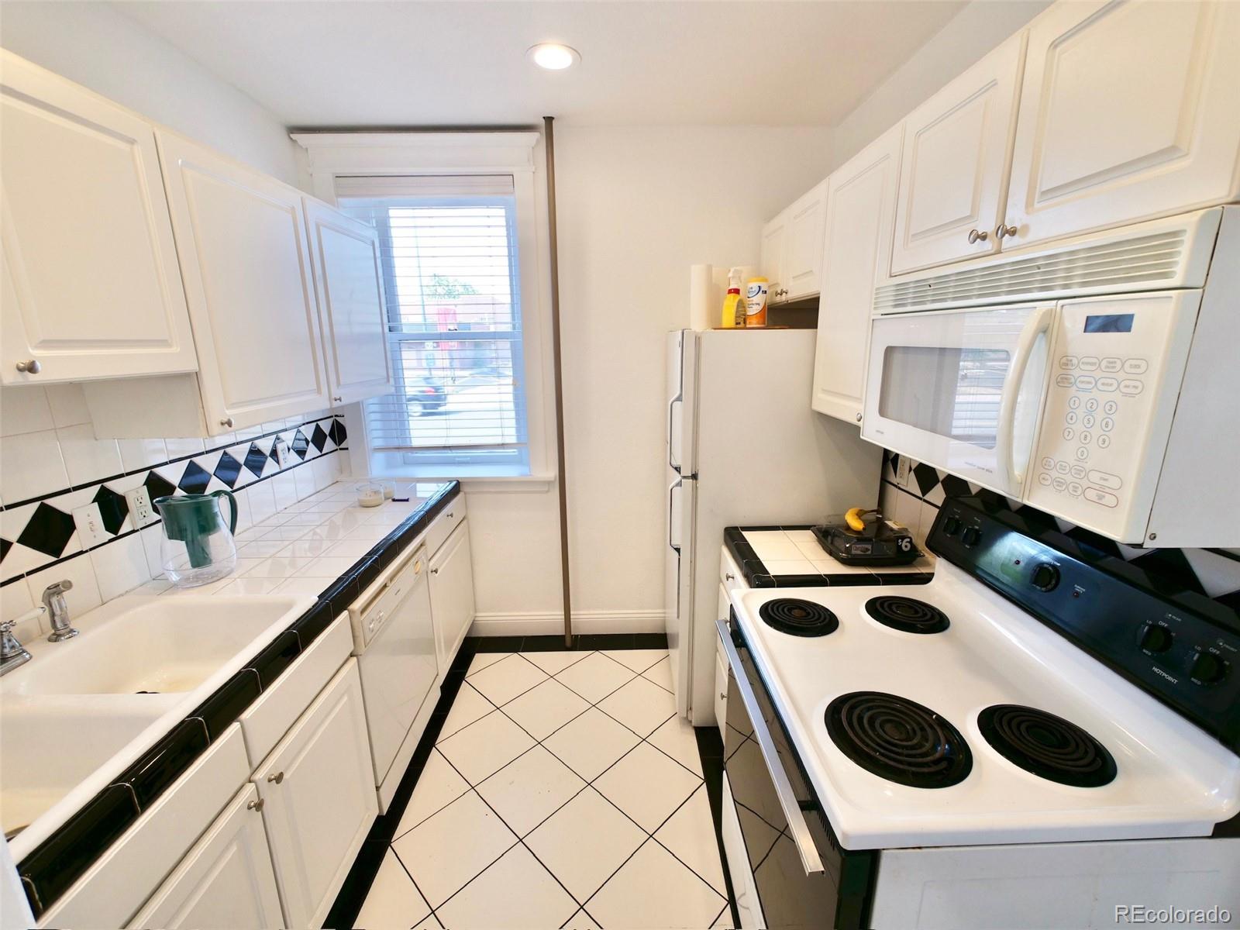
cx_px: 620
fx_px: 502
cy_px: 465
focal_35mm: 14
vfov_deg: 85.7
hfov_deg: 102.1
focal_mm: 7
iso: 200
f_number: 4
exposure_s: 1/100
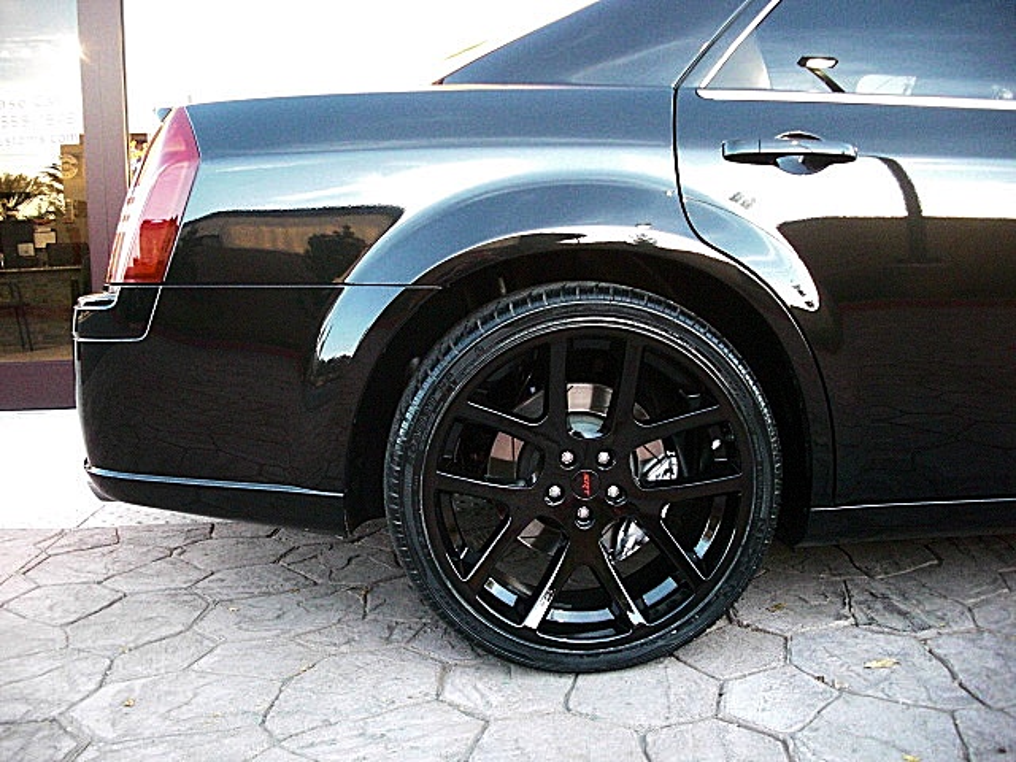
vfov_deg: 39.7
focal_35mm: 36
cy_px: 381
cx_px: 508
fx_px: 1057
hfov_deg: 51.4
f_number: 2.8
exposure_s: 1/100
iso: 800
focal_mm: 6.3
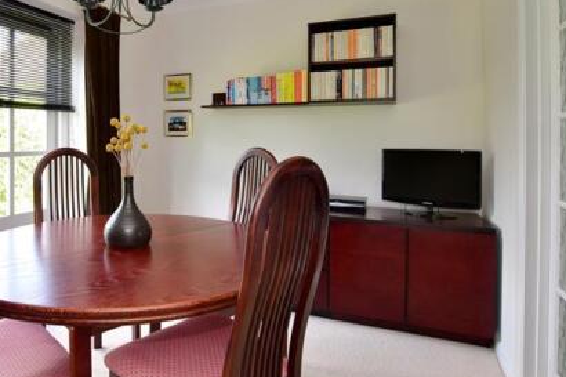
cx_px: 199
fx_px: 377
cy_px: 142
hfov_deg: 72.0
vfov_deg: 52.5
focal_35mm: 24
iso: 200
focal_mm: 10
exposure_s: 1/13
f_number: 11
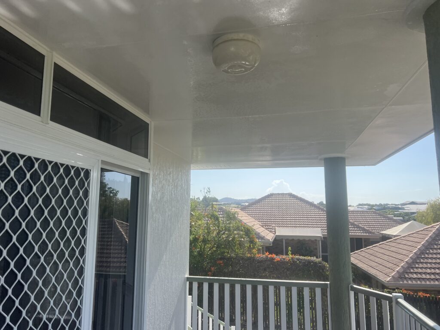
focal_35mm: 26
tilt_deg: +9.7
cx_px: 220
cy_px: 165
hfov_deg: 67.3
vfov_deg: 53.1
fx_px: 330
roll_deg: +1.0
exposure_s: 1/2457
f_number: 1.5
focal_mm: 5.7
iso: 50
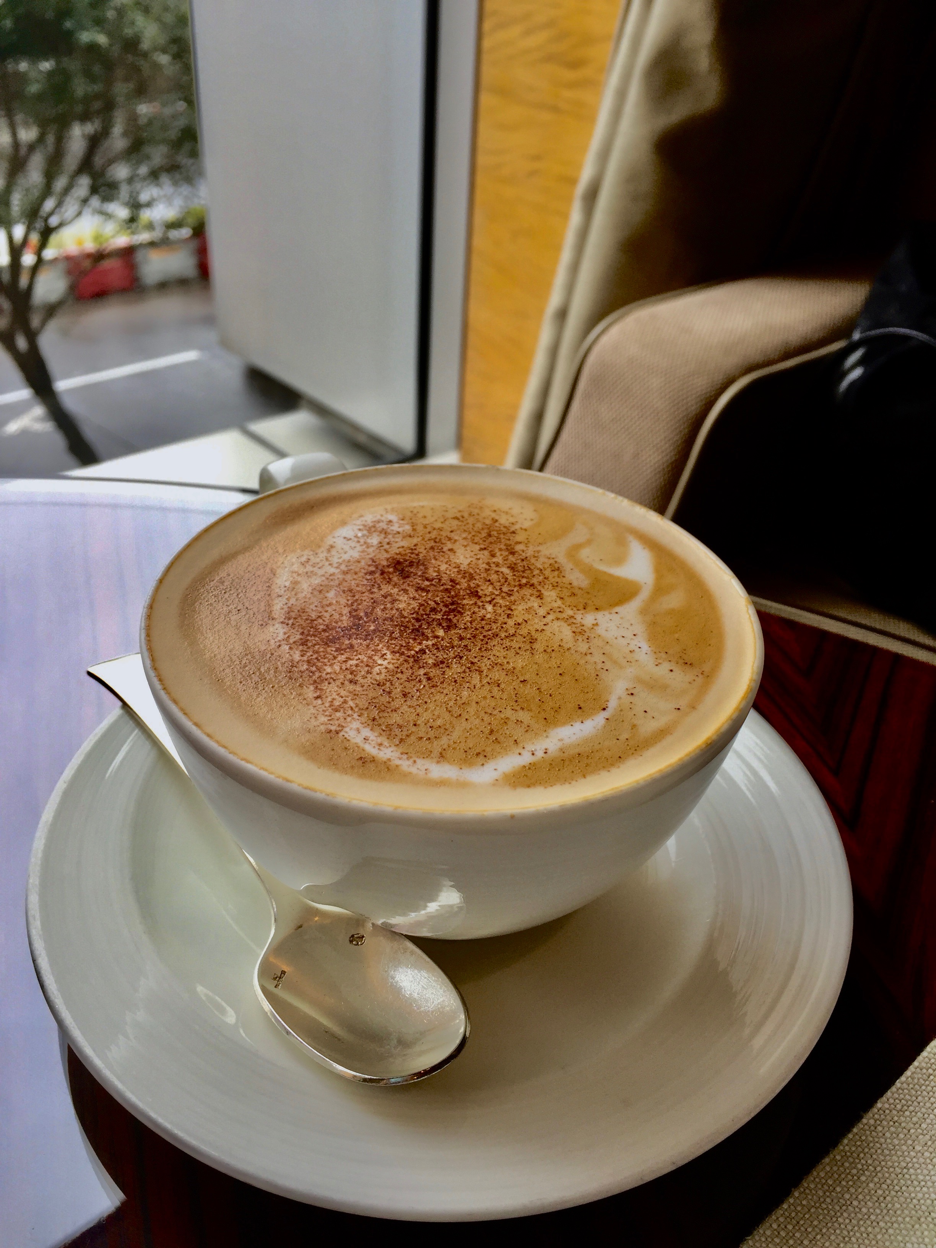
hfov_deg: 48.2
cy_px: 624
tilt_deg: -34.2
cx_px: 468
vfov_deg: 61.7
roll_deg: -4.0
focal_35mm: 29
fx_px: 1046
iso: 32
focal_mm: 4.15
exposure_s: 1/176
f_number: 2.2
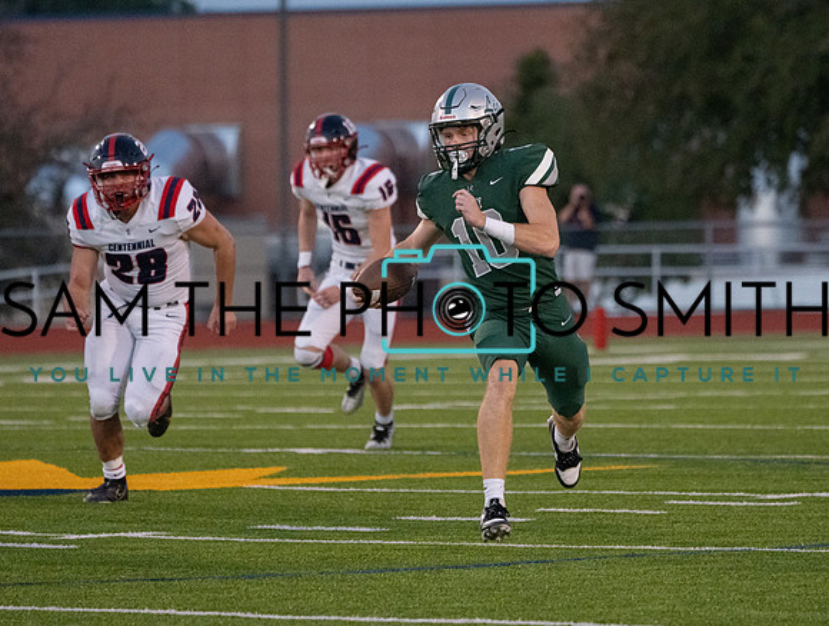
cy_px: 296
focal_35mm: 360
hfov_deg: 5.5
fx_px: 8639
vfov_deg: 4.1
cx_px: 528
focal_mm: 262
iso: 12800
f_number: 5.6
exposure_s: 1/1250
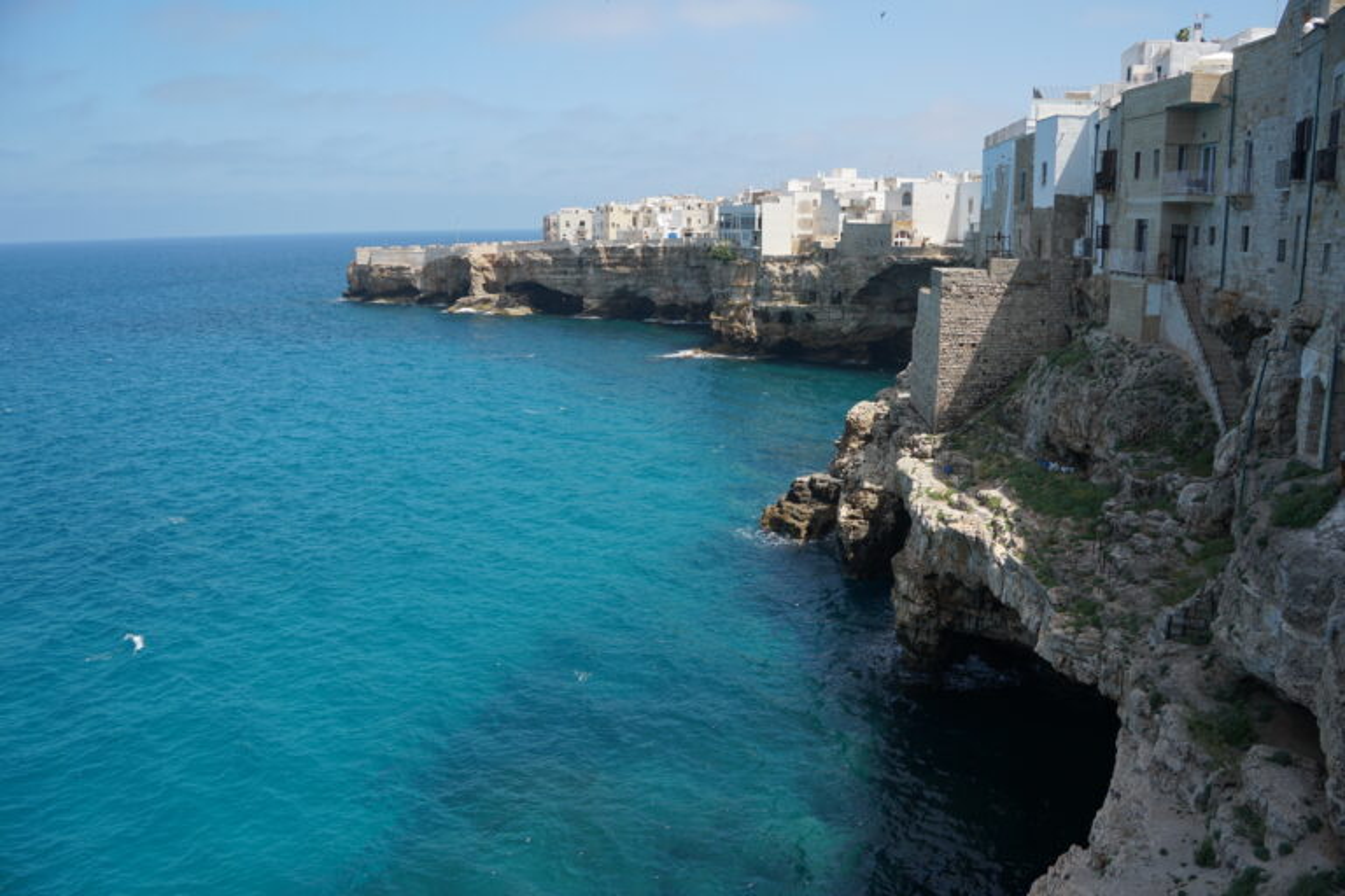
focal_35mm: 27
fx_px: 1009
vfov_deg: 47.9
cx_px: 672
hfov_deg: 67.4
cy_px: 448
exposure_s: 1/500
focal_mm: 18
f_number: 4.5
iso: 100
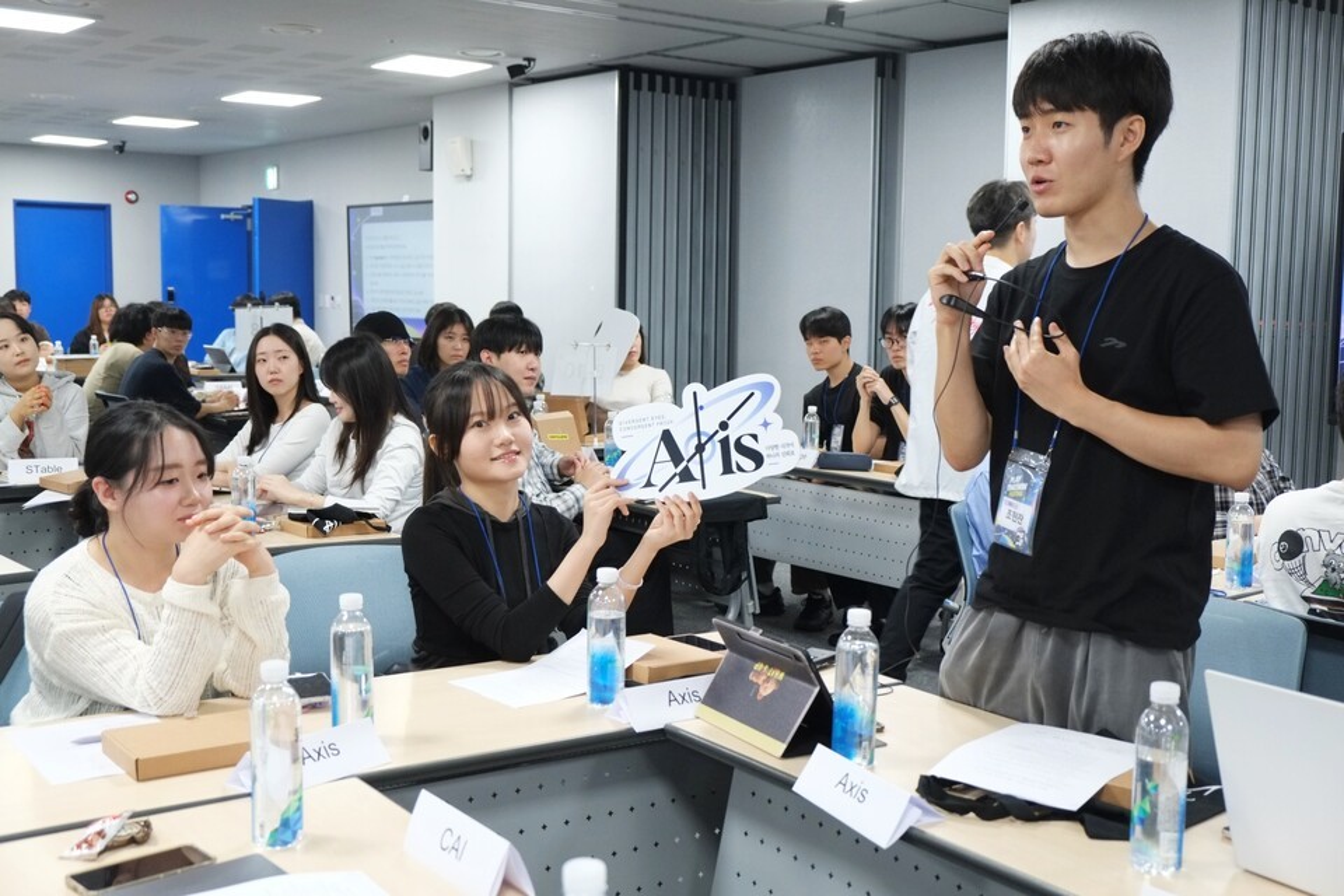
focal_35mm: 40
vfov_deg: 33.4
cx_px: 672
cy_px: 448
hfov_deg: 48.5
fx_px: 1493
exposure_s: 1/125
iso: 1600
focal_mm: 26.5
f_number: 3.6
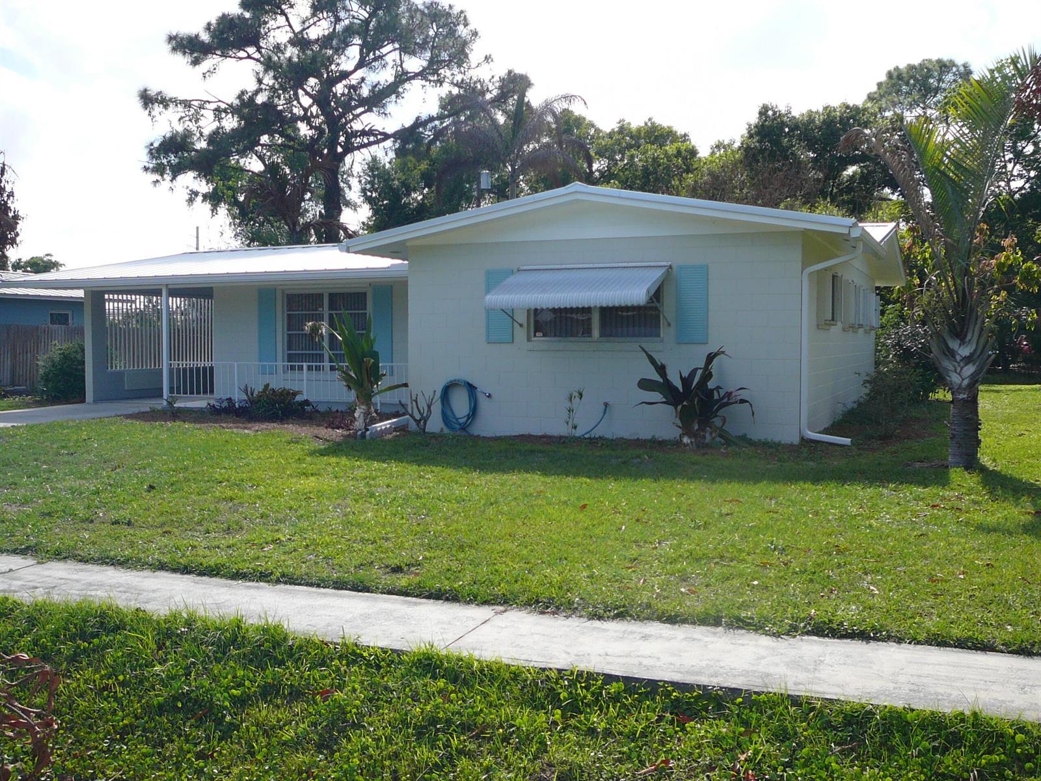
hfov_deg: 52.6
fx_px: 1053
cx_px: 520
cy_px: 390
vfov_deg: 40.7
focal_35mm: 35
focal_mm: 5.2
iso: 80
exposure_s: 1/800
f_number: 2.8
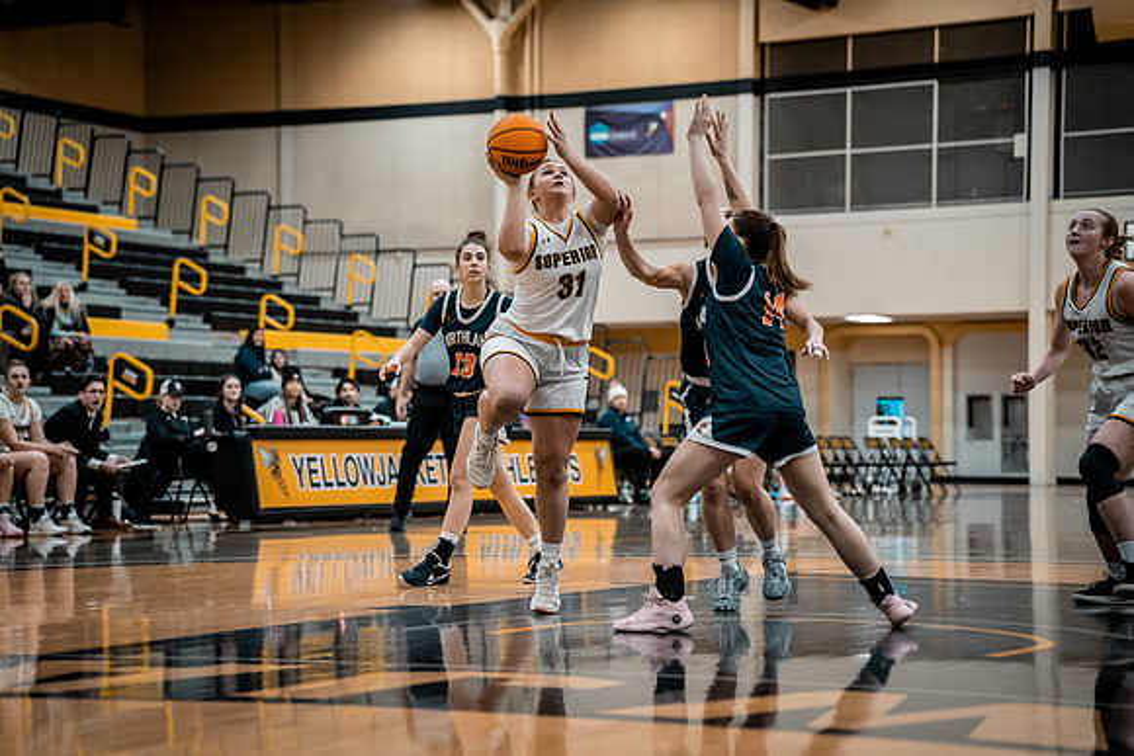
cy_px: 378
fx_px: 2635
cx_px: 567
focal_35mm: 84
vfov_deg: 16.3
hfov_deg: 24.3
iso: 1600
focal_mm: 83
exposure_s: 1/640
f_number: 2.8
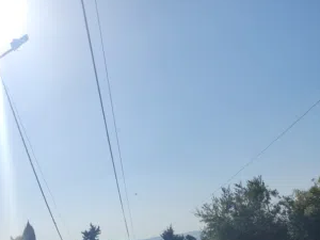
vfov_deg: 28.4
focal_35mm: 49
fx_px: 453
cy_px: 222
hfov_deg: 35.8
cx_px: 14
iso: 20
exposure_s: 1/5660
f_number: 1.8
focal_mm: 5.4
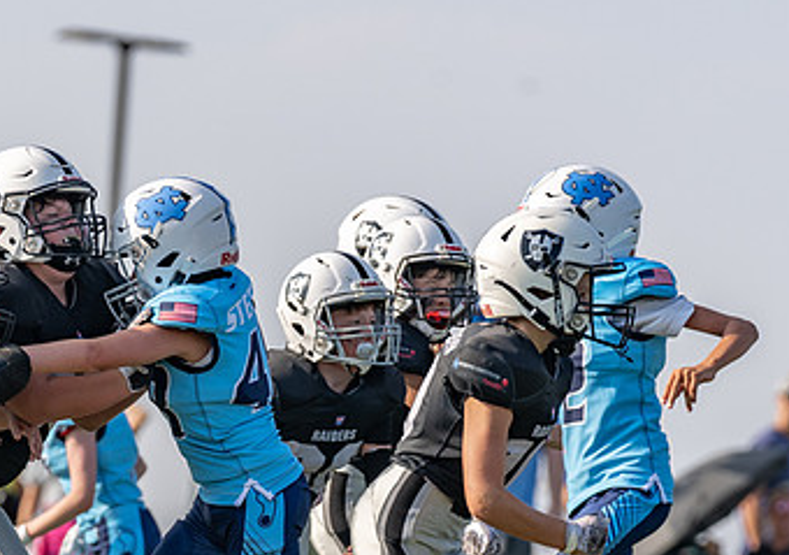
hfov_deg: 4.0
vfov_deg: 2.8
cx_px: 146
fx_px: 11412
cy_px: 502
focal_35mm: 512
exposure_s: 1/1600
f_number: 3.5
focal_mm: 200
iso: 100
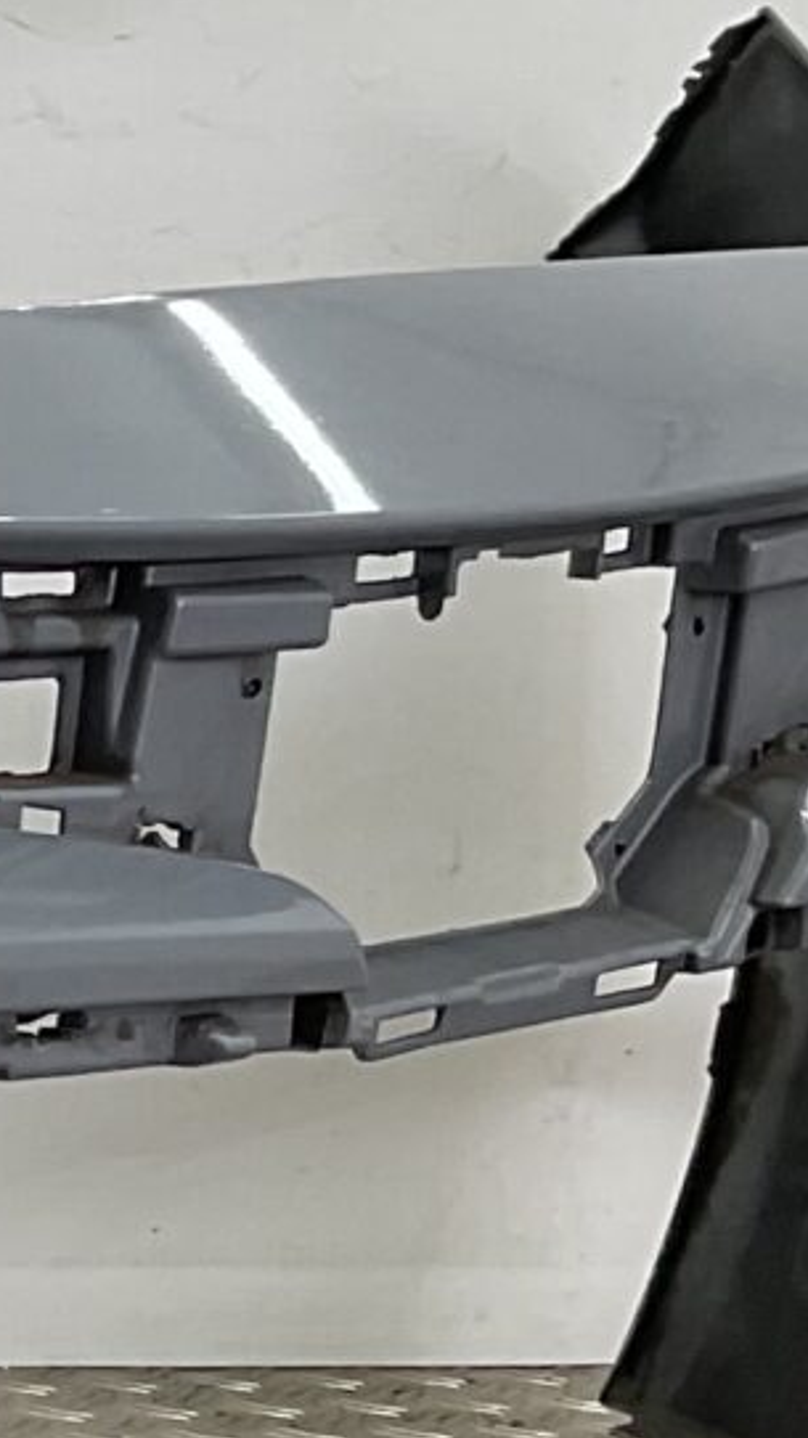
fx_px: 5681
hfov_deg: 7.3
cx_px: -1476
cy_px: 1080
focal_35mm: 149
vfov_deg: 14.4
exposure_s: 1/109
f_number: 1.8
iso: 16
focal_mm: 3
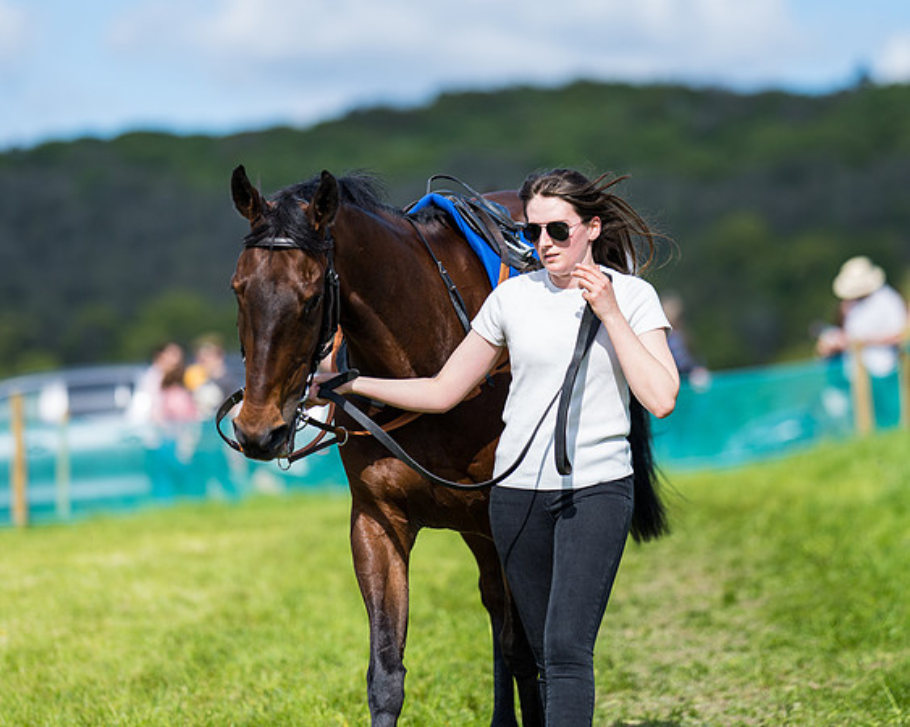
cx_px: 553
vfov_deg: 7.5
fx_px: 5512
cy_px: 243
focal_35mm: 205
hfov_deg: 9.4
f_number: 2
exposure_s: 1/3200
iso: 50
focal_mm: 135
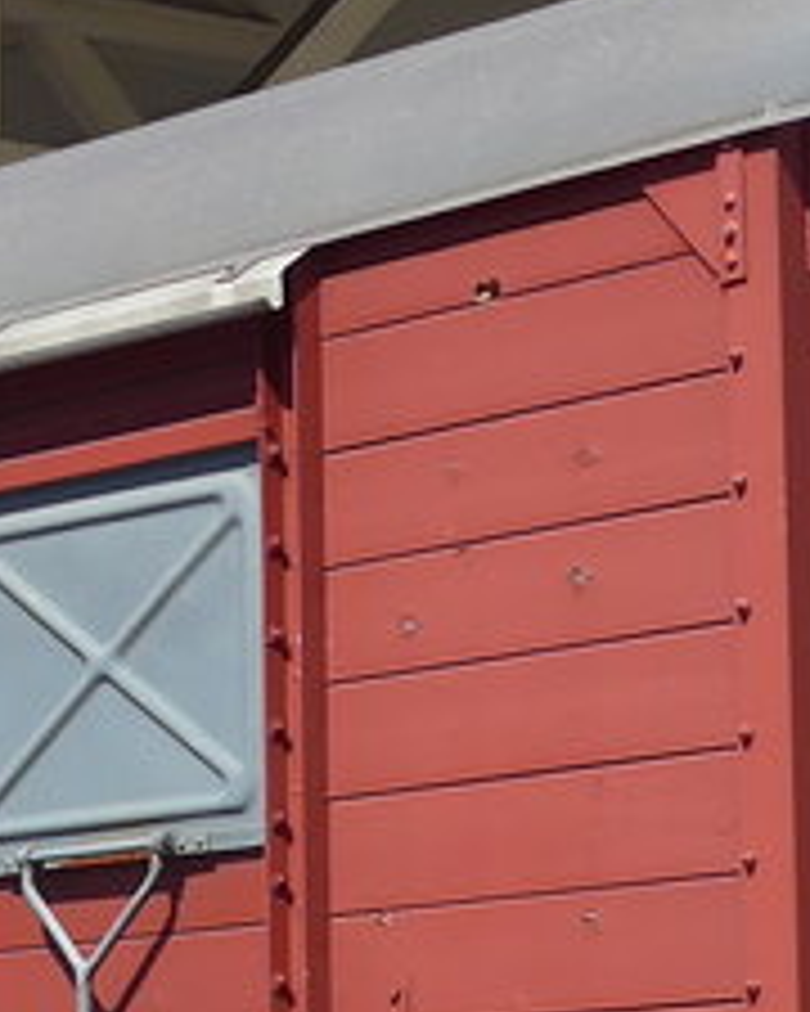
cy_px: 702
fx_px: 5604
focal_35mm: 187
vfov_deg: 10.3
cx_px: -81
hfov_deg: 8.2
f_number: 2.8
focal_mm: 7.5
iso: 80
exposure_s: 1/1300
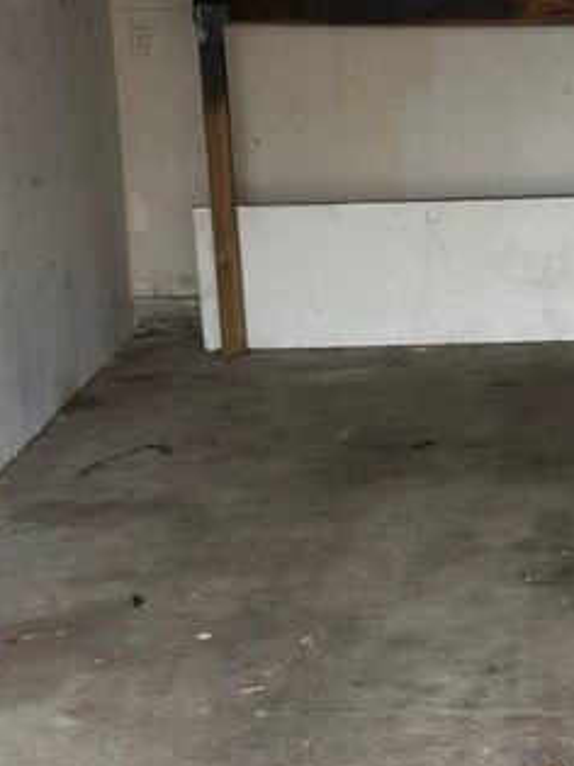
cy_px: 348
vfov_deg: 25.0
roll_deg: +1.8
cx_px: 484
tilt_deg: -12.0
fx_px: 1726
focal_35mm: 78
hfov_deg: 18.7
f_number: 1.78
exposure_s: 1/121
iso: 64
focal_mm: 6.76
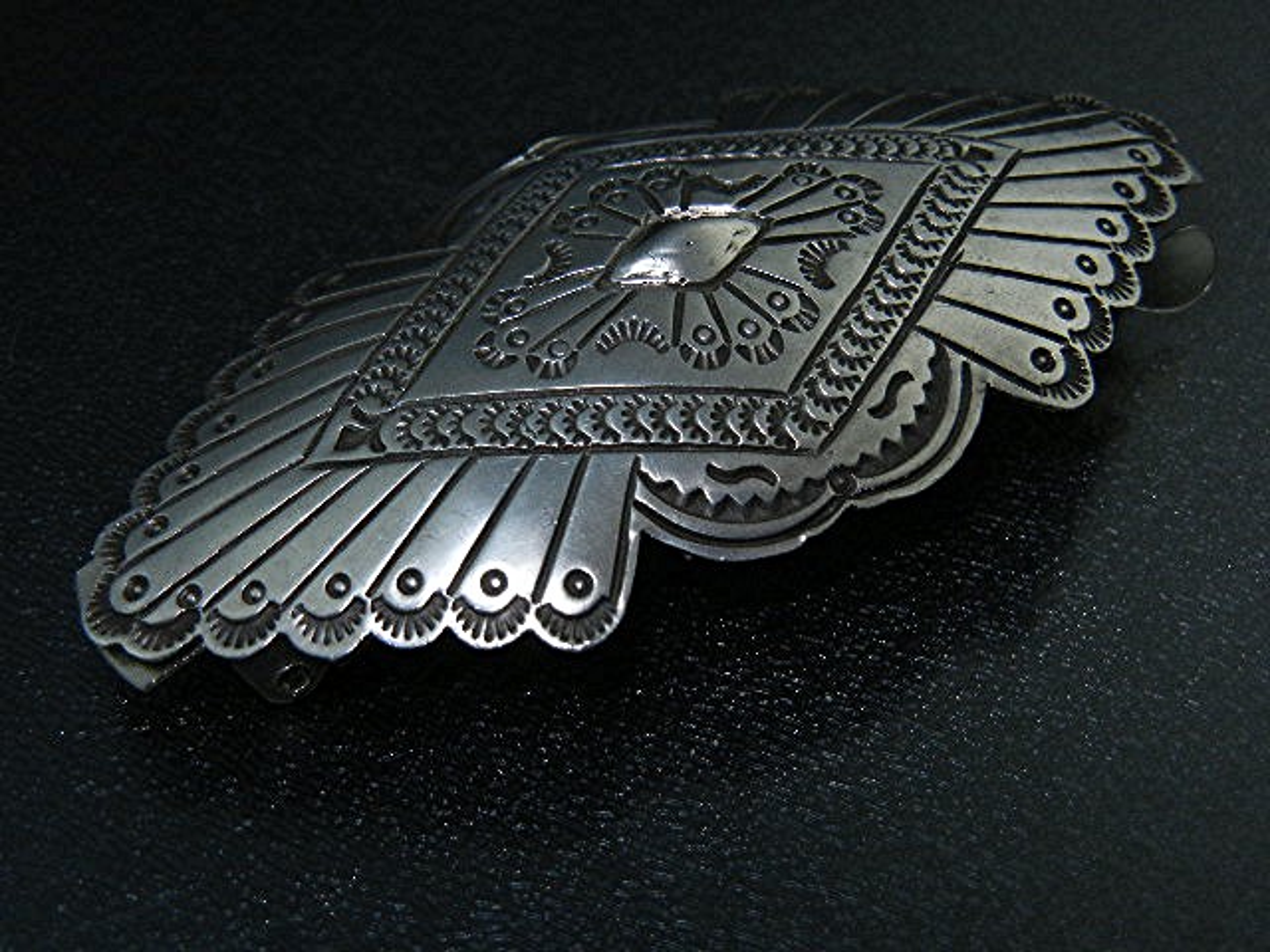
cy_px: 476
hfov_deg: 36.8
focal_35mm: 52
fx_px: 1908
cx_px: 635
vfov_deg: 28.0
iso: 256
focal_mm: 9.3
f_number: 7.8
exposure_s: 1/30
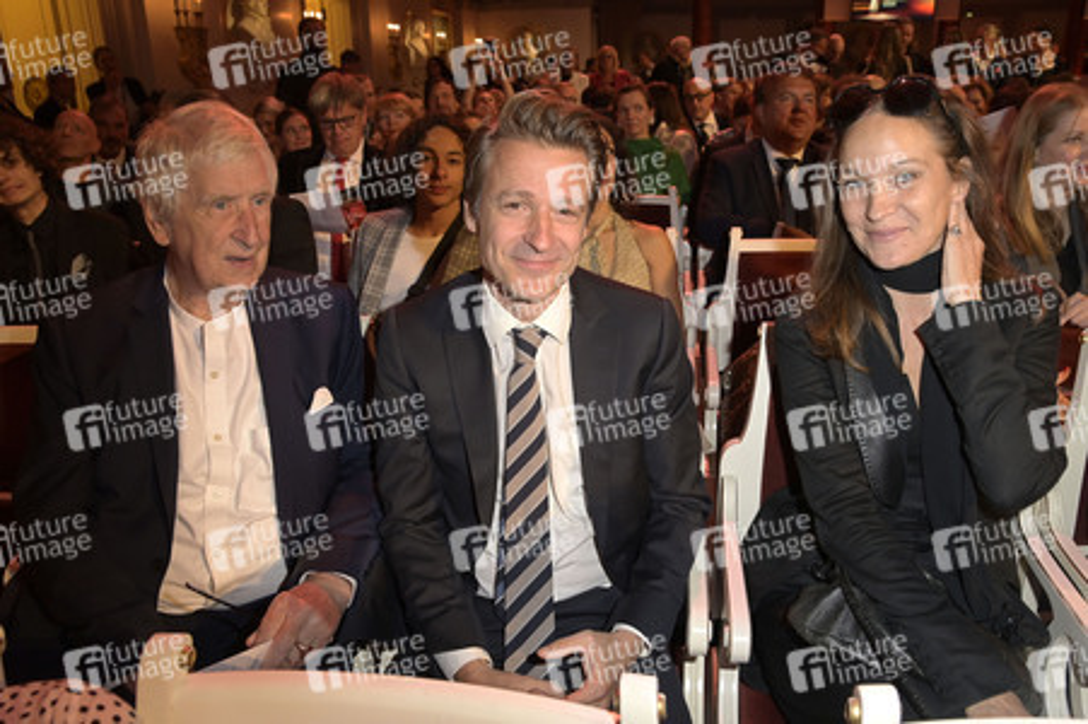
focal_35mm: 24
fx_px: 725
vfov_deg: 53.1
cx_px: 544
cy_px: 362
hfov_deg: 73.8
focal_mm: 24
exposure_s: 1/60
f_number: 5.6
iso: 2500
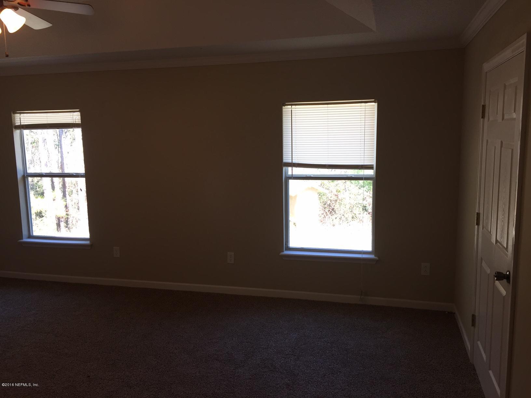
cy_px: 199
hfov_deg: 61.7
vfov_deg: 48.2
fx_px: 445
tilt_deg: -8.4
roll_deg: +1.1
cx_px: 266
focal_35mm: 29
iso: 32
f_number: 2.2
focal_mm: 4.15
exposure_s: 1/40
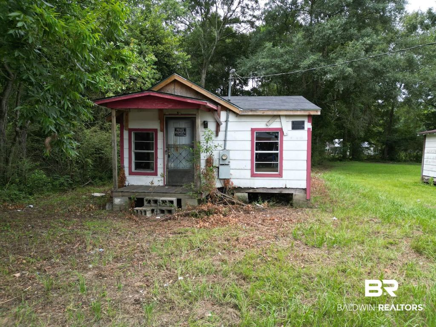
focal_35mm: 24
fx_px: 302
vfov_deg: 56.8
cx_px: 218
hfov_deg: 71.6
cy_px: 164
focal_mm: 6.72
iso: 120
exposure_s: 1/725
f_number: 1.7
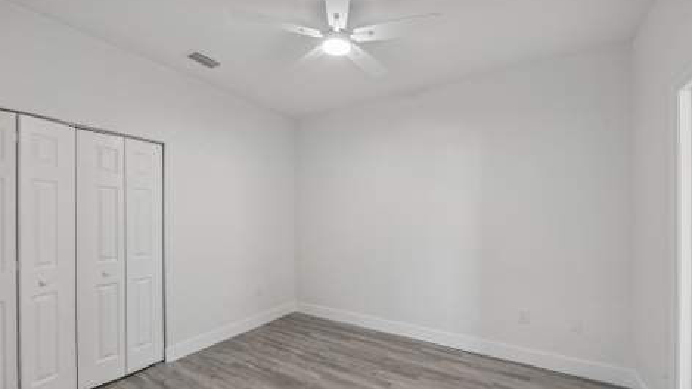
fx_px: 275
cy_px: 225
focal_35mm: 15
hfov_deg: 103.0
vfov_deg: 70.1
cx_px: 341
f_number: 9
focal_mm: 14
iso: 200
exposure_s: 1/6
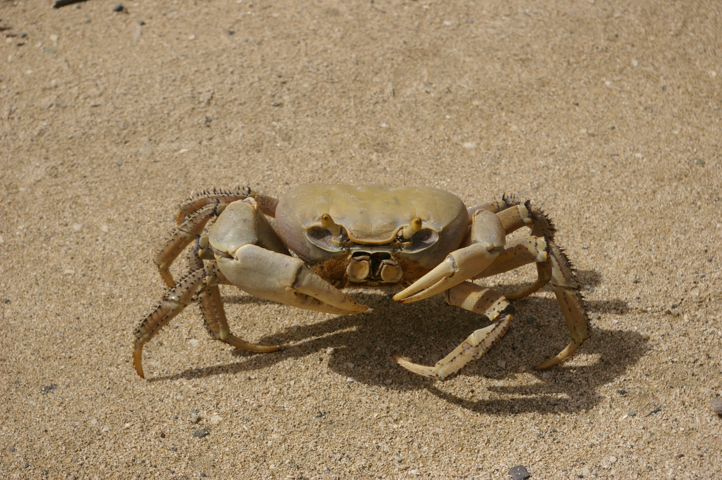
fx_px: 1653
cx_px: 361
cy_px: 240
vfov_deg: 16.5
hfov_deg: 24.6
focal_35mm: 82
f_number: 8
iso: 200
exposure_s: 1/500
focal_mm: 55
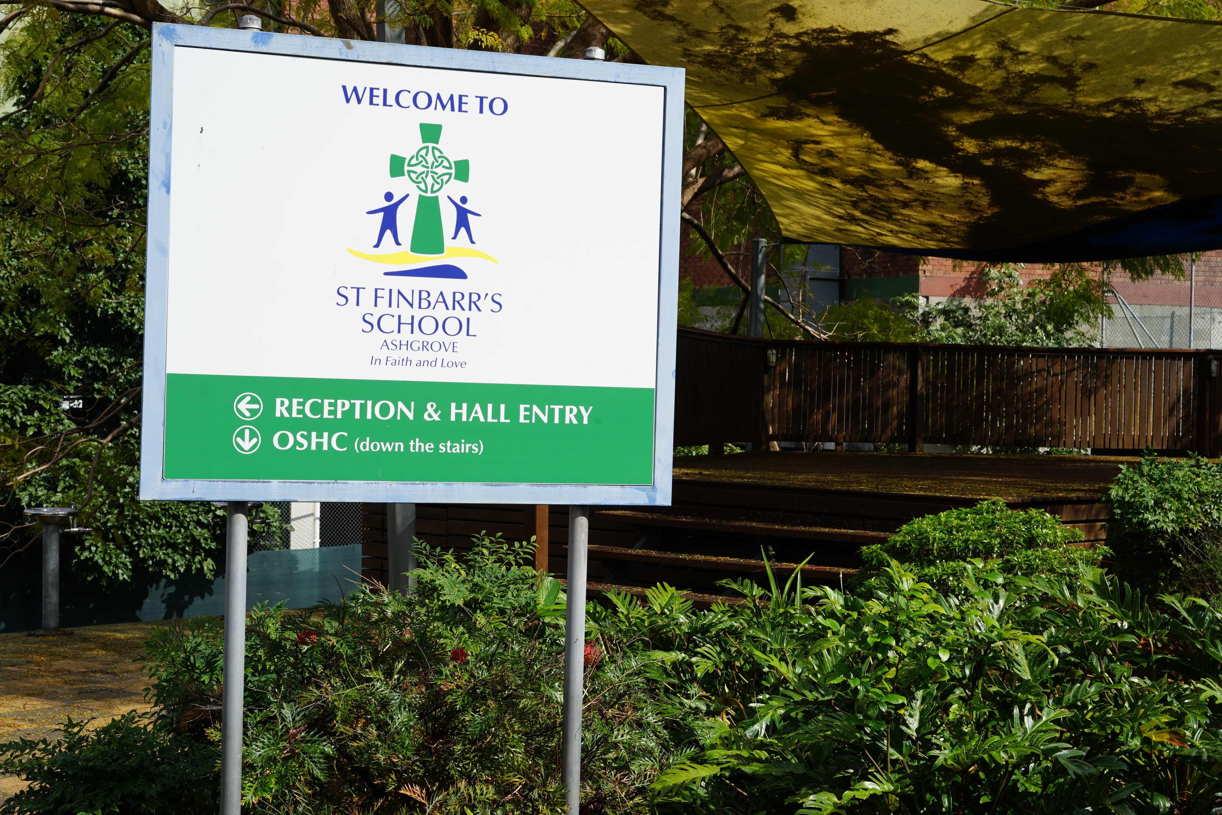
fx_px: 1867
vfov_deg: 24.6
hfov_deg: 36.2
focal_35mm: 55
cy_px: 408
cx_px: 611
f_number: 14
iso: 100
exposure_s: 1/100
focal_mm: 55
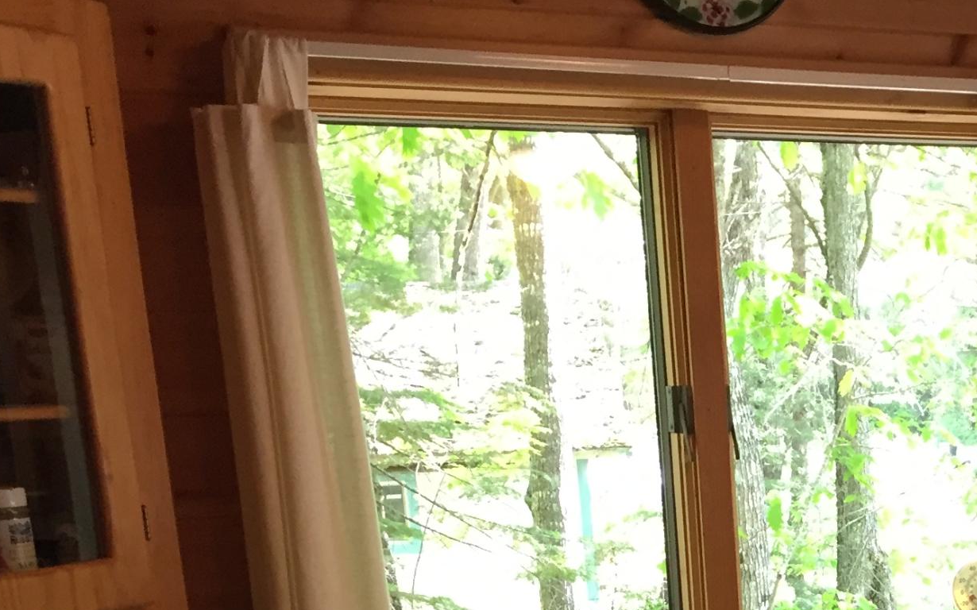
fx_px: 1996
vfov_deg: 16.0
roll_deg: +1.3
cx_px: 1054
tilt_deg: -14.9
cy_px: 891
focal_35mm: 75
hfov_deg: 25.6
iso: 50
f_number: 2.2
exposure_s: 1/30
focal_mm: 4.15
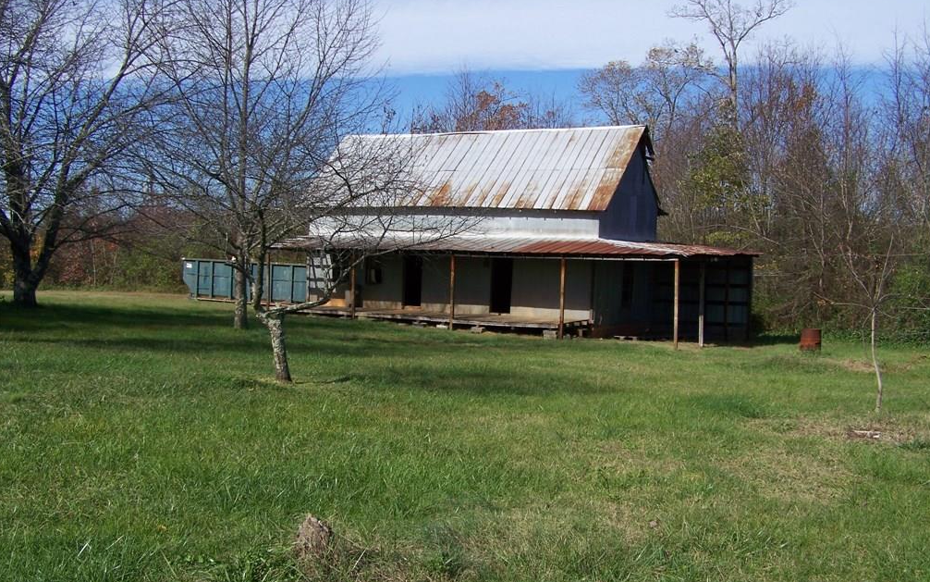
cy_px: 328
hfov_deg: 48.2
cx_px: 468
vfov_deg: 31.2
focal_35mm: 41
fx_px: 1039
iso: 64
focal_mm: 6.3
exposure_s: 1/640
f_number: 4
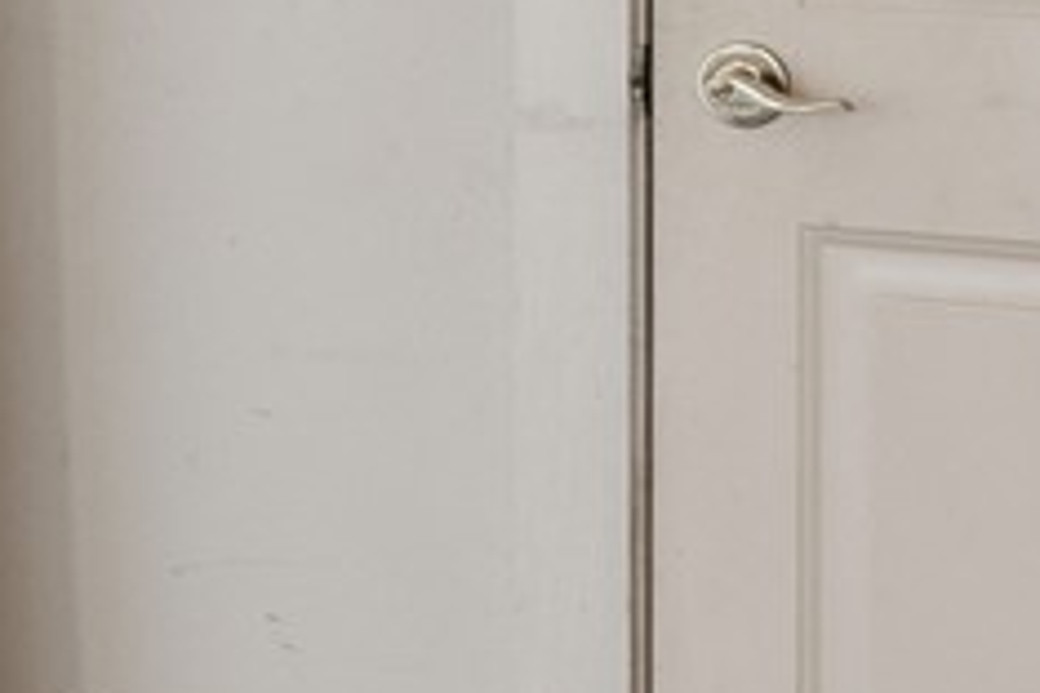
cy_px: -215
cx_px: -1113
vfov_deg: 11.5
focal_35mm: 116
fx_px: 3351
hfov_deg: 14.3
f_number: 8
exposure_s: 1/30
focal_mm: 16
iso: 400
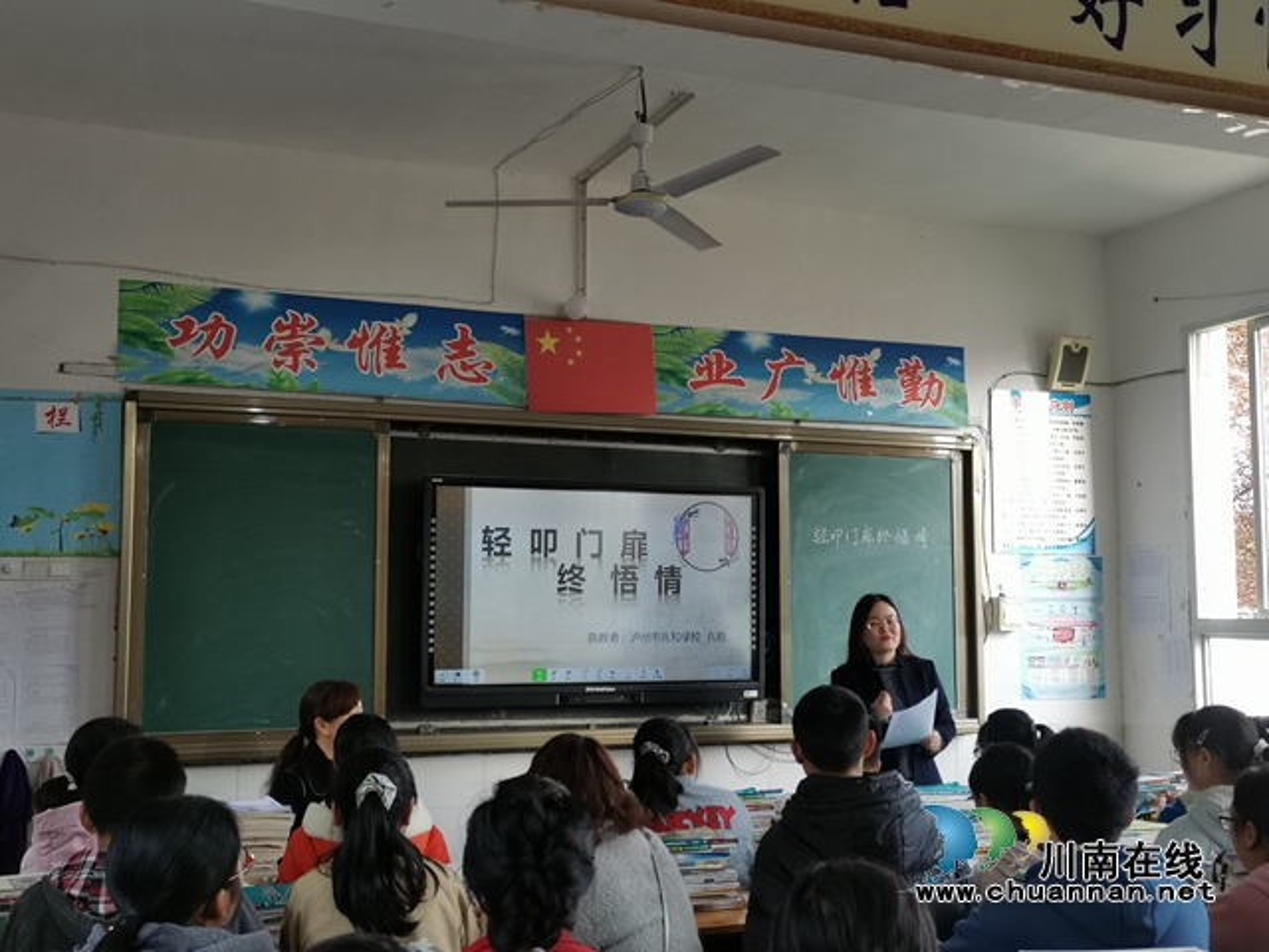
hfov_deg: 46.8
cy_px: 476
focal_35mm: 40
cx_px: 634
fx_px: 1466
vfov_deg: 36.0
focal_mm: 4.75
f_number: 1.8
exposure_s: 1/100
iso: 125
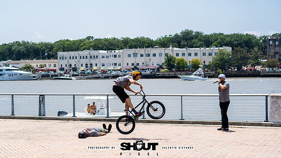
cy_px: 112
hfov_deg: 31.7
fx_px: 493
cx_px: 106
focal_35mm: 66
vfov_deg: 18.1
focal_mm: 50
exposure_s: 1/1600
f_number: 3.5
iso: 125
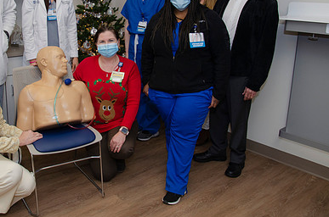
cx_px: 111
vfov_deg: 36.3
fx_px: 328
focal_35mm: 36
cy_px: 71
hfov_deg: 52.3
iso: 400
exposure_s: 1/60
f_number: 5.6
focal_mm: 16
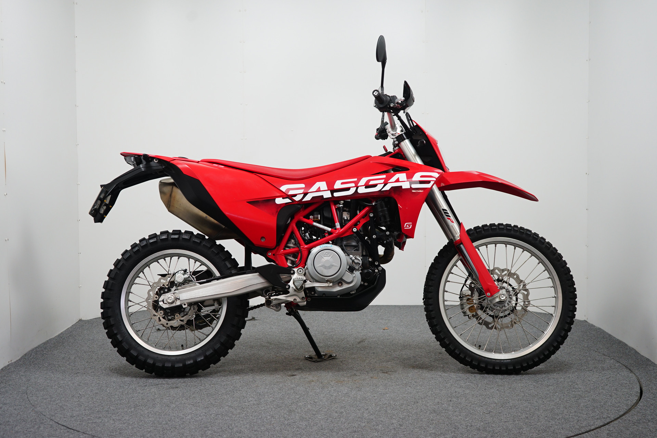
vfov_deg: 28.6
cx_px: 328
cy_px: 219
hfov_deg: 41.9
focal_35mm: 47
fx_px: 858
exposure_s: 1/60
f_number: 4.5
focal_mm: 47
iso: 500
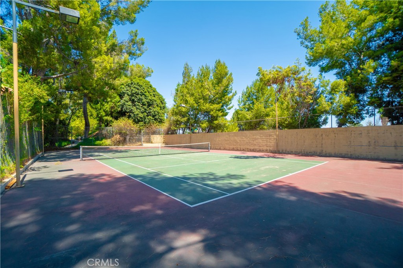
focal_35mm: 15
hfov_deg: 100.4
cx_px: 202
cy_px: 134
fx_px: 168
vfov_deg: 77.3
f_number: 7.1
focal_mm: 10
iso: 100
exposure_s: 1/250
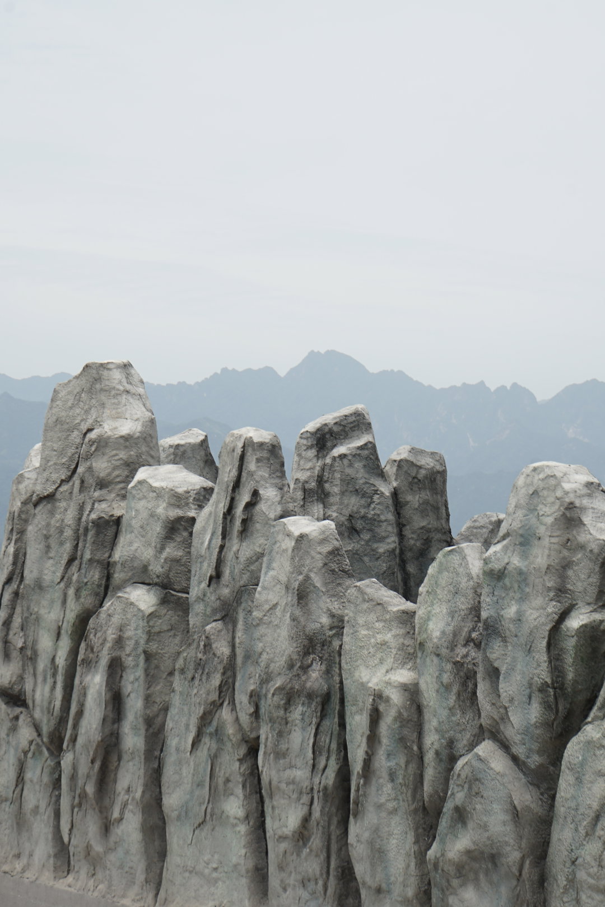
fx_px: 2647
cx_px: 302
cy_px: 454
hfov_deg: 13.0
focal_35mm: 105
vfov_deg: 19.5
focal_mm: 70
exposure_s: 1/200
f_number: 10
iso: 100
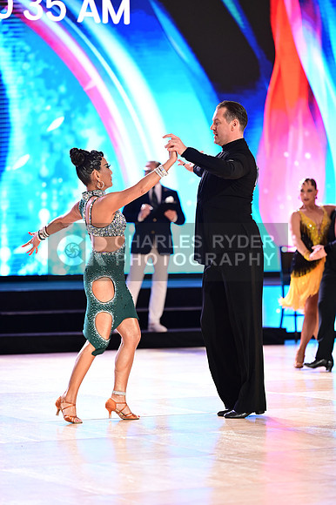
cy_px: 252
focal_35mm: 140
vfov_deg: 14.7
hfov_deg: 9.8
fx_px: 1962
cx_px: 168
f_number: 2.8
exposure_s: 1/250
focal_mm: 140
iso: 2000
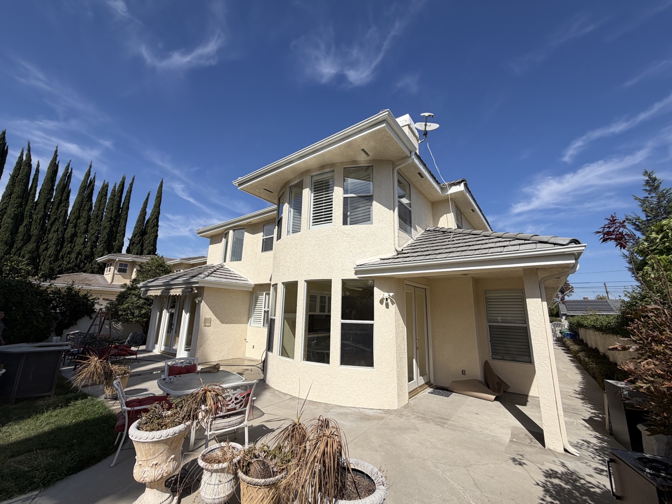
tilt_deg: +11.6
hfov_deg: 102.1
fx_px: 272
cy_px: 252
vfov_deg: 85.7
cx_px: 336
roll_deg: -1.4
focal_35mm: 14
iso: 20
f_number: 2.2
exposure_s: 1/1464
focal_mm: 2.22
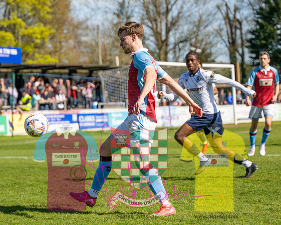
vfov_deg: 12.3
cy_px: 103
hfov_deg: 15.3
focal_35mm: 126
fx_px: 1046
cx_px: 134
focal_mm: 98
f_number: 4
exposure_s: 1/3200
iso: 200
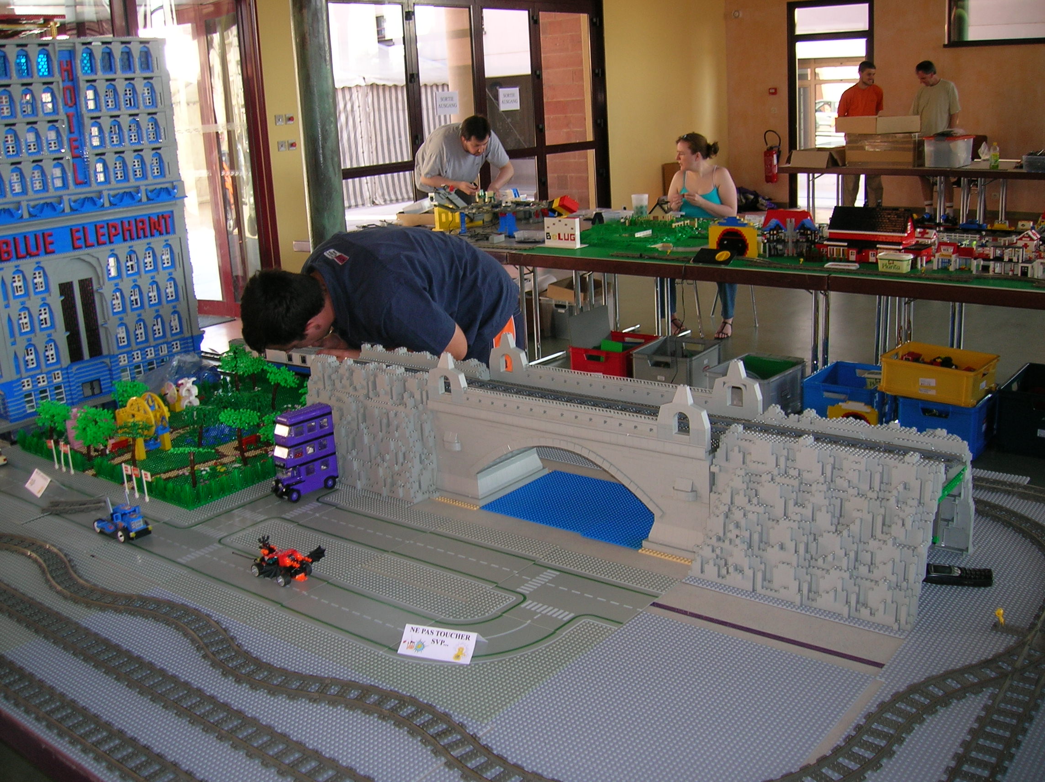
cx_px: 522
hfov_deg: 54.0
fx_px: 1026
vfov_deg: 41.7
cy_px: 391
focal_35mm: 34
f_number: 2.9
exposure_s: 1/30
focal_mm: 5.7
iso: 50
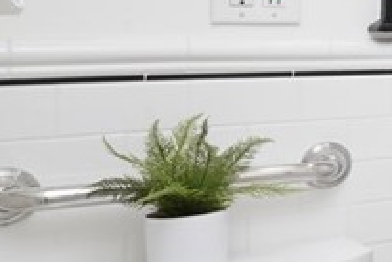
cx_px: 897
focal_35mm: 75
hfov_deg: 16.0
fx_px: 817
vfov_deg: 17.9
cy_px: 16
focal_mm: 10
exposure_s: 1/8
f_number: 18
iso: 250
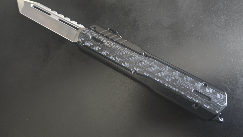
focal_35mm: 26
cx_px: 121
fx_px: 168
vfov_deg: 44.2
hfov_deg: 71.9
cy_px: 57
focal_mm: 5.4
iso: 1600
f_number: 1.8
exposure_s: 1/60.2
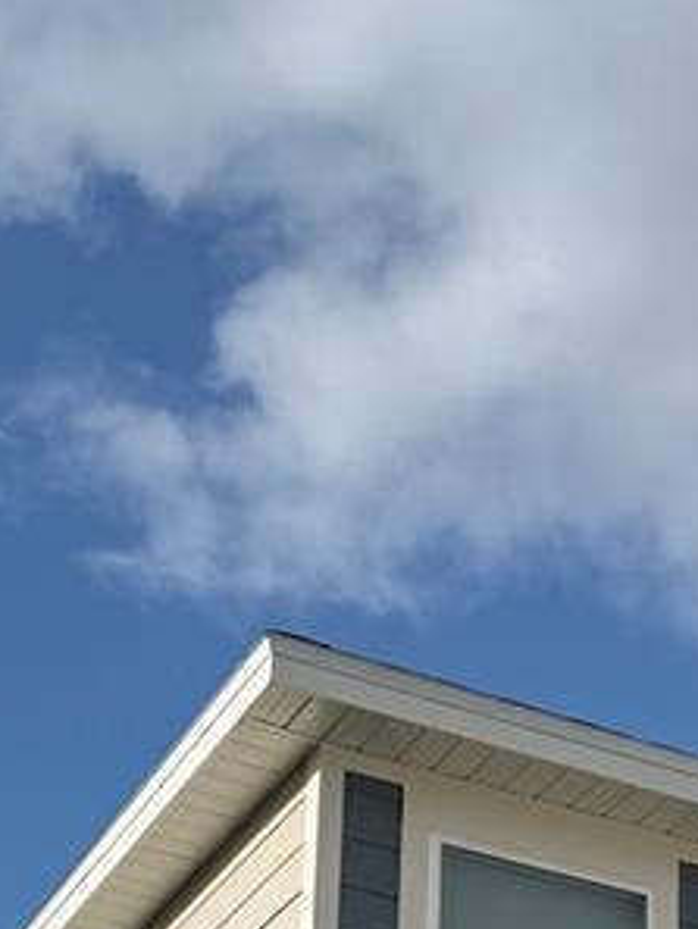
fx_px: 2606
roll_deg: -0.5
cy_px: 1267
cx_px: 723
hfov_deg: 15.0
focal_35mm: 97
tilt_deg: +17.6
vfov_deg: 18.5
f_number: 1.78
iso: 80
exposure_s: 1/5714
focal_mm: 6.76
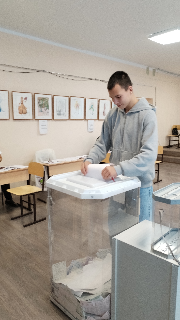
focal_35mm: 29
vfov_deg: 66.1
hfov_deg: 40.1
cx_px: 100
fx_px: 246
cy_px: 163
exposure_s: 1/30
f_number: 1.8
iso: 523
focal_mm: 4.75
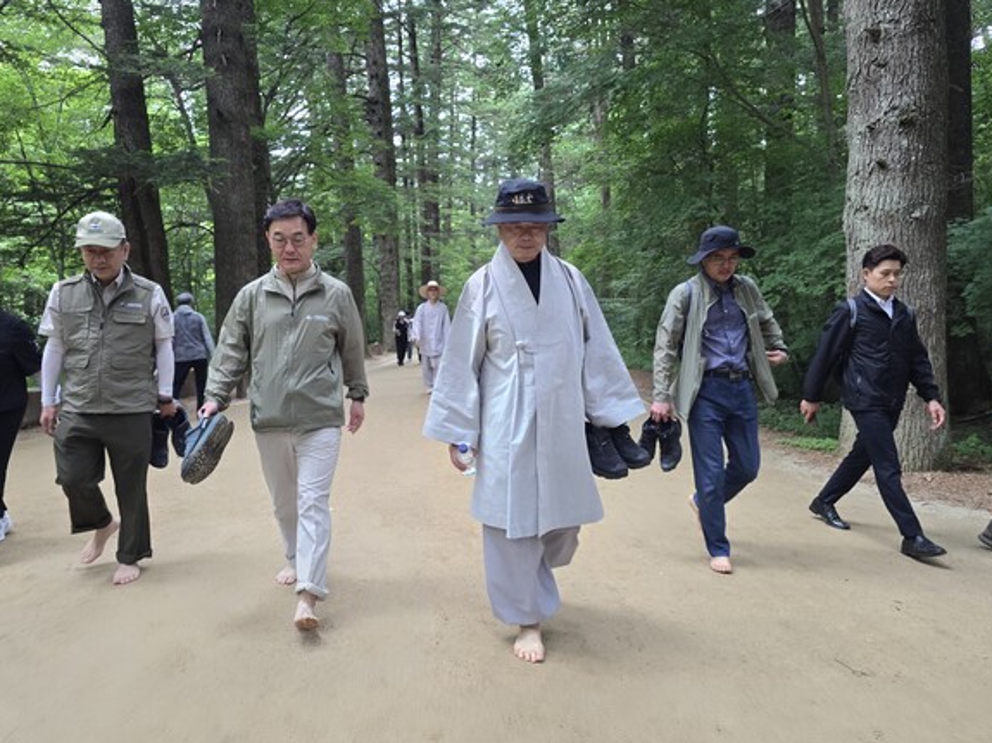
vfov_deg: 56.8
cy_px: 372
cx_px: 485
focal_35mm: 24
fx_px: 688
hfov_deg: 71.6
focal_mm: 6.3
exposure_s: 1/120
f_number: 1.7
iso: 320
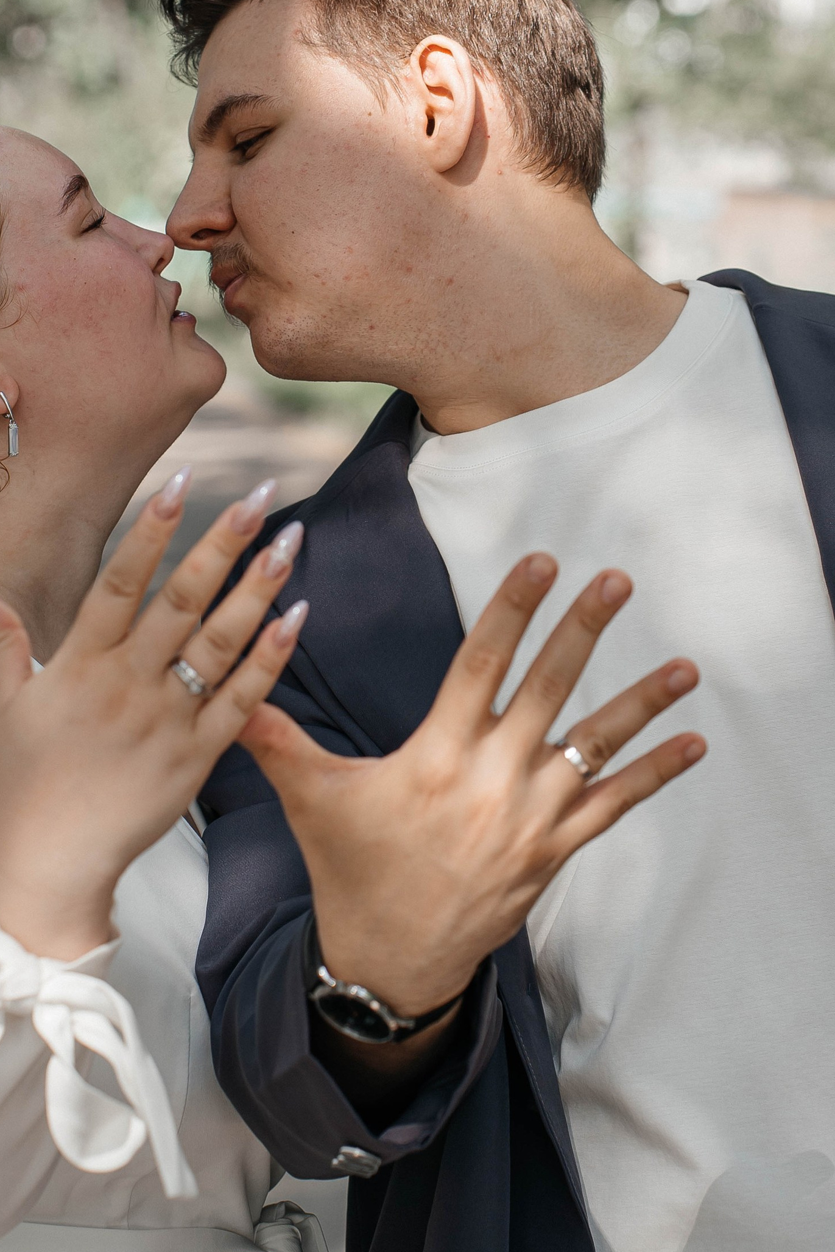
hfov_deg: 9.8
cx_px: 271
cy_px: 426
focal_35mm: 140
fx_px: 4871
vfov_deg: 14.6
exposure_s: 1/200
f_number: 4
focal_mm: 75
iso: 50
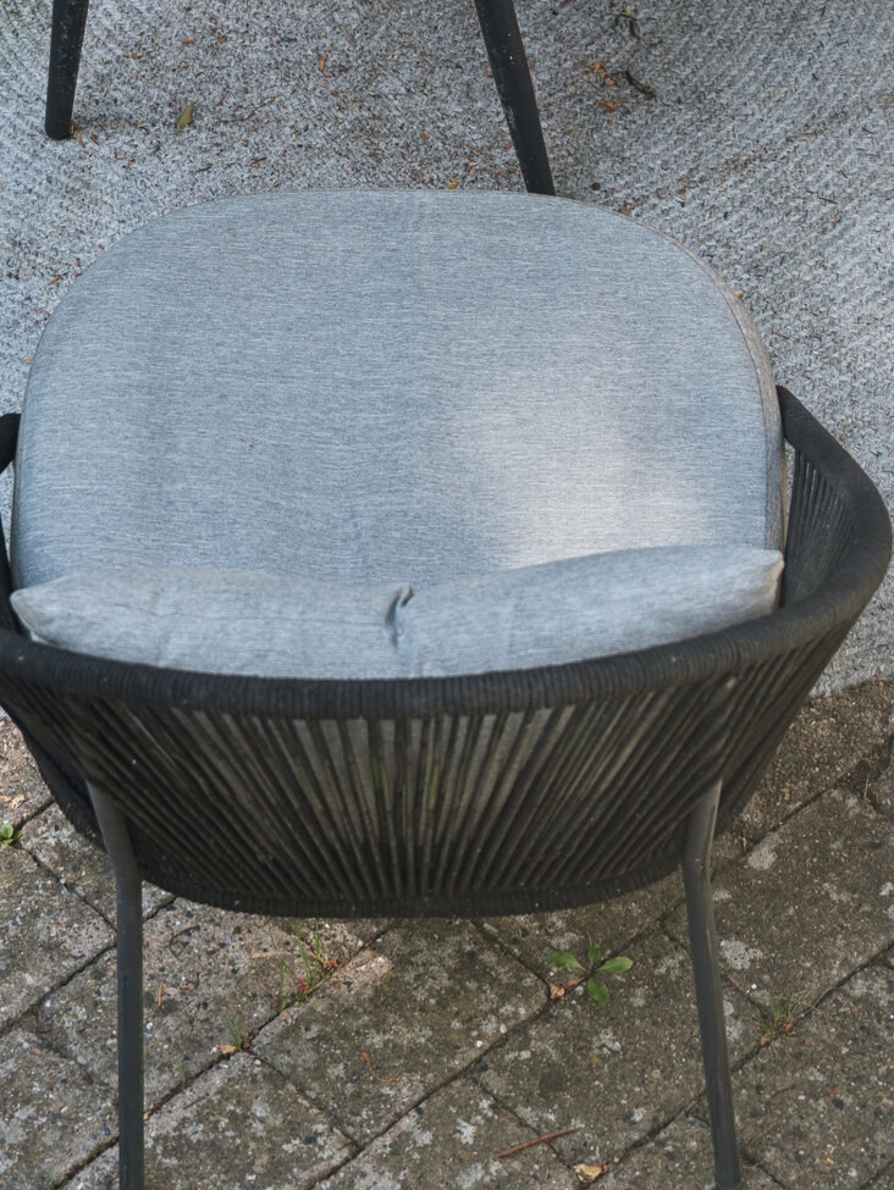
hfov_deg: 7.1
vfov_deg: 9.4
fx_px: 7123
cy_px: -179
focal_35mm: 207
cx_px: -147
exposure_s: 1/160
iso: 64
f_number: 5
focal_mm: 70
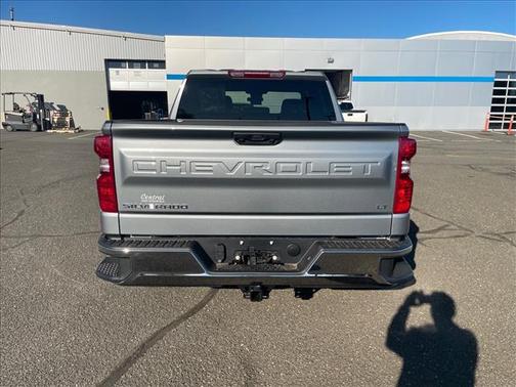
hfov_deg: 67.3
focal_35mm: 26
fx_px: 388
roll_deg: -0.1
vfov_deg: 53.1
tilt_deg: -14.7
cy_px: 194
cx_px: 258
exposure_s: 1/1949
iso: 32
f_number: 1.6
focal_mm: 4.2
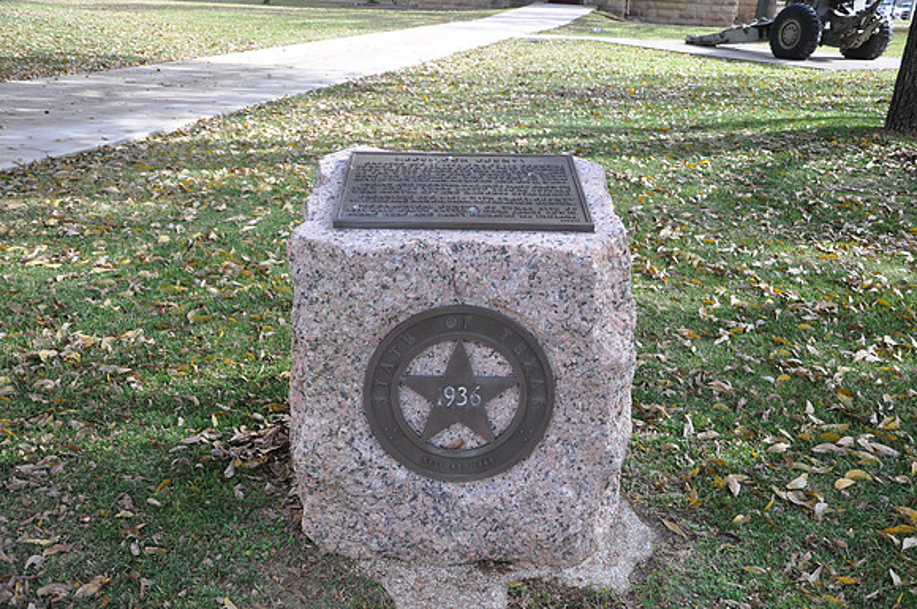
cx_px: 458
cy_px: 304
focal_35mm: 38
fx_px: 954
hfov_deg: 51.3
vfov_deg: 35.4
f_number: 5.6
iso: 250
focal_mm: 25
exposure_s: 1/125
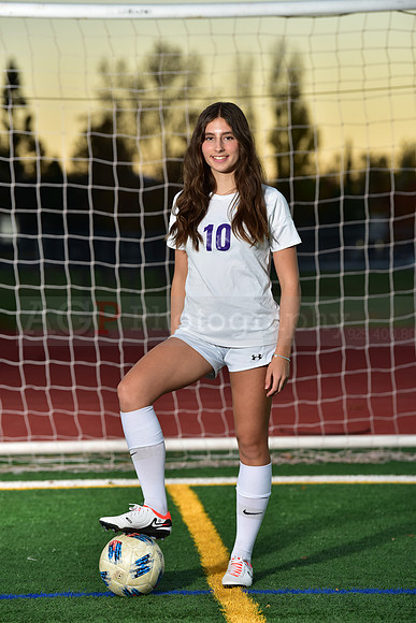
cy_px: 312
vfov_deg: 13.2
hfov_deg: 8.9
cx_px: 208
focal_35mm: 155
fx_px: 2685
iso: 250
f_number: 4.5
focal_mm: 155
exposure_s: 1/200
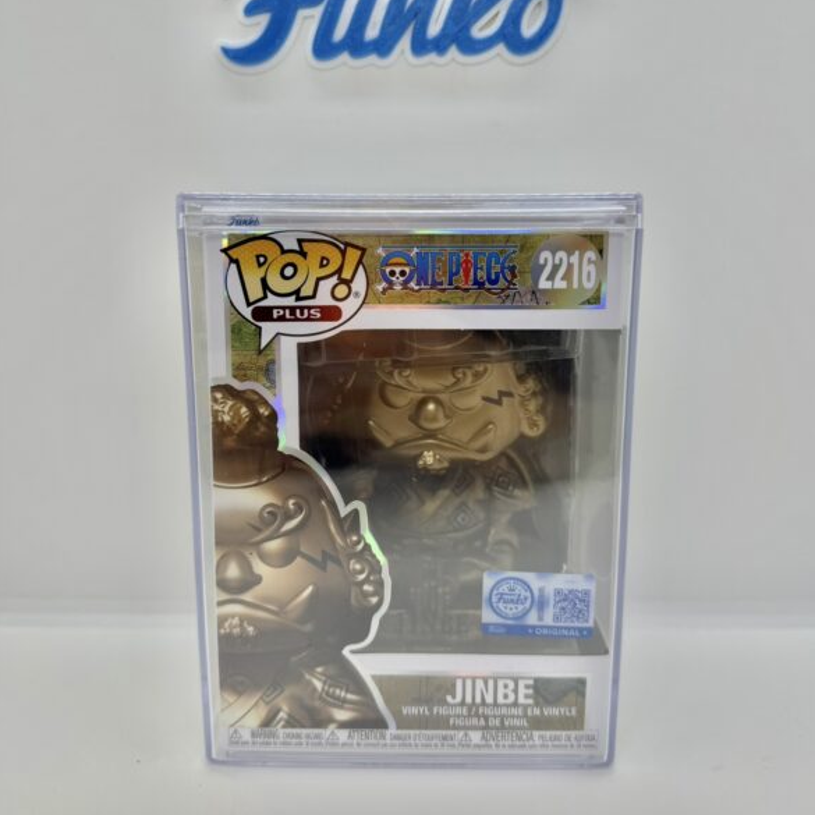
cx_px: 414
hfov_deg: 55.6
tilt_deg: -6.6
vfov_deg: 55.5
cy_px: 372
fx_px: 772
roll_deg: +0.4
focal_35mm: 29
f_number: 1.78
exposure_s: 1/319
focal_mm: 6.76
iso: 80
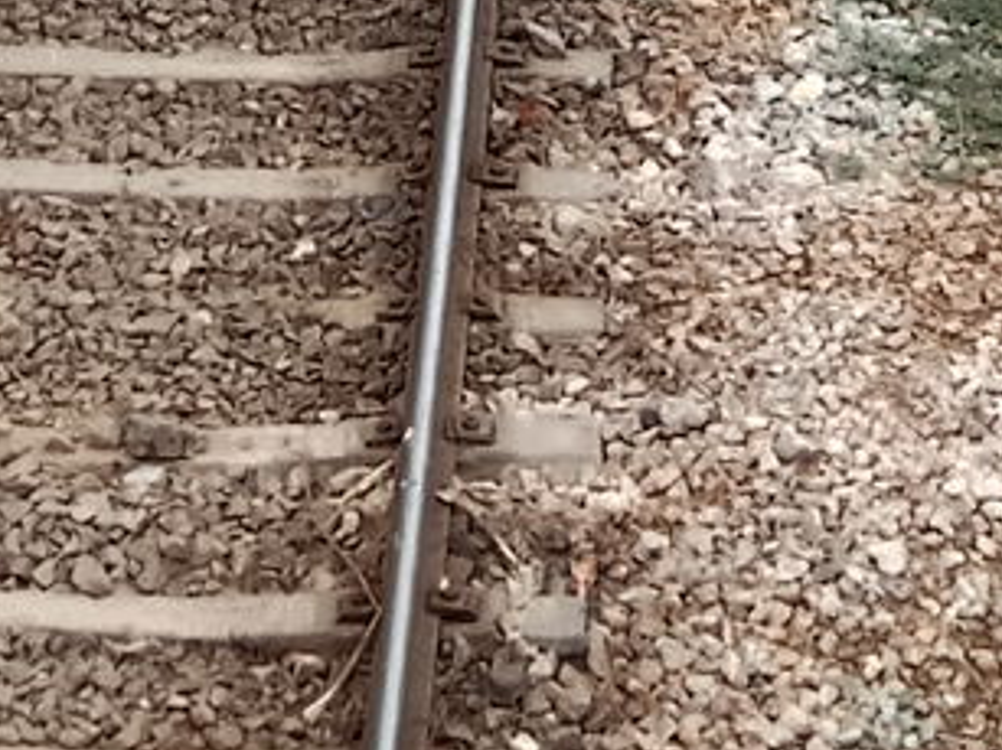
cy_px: -1451
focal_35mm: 169
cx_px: 206
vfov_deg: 7.7
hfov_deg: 11.7
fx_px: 4890
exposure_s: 1/505
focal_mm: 3.65
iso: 101
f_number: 2.2
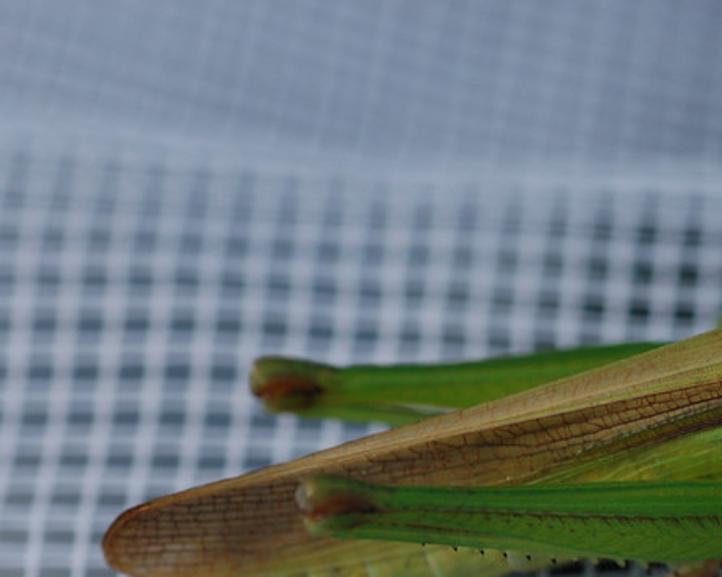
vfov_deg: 4.9
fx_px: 6817
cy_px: 399
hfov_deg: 6.0
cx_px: 716
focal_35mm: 319
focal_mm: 105
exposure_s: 1/250
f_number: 10
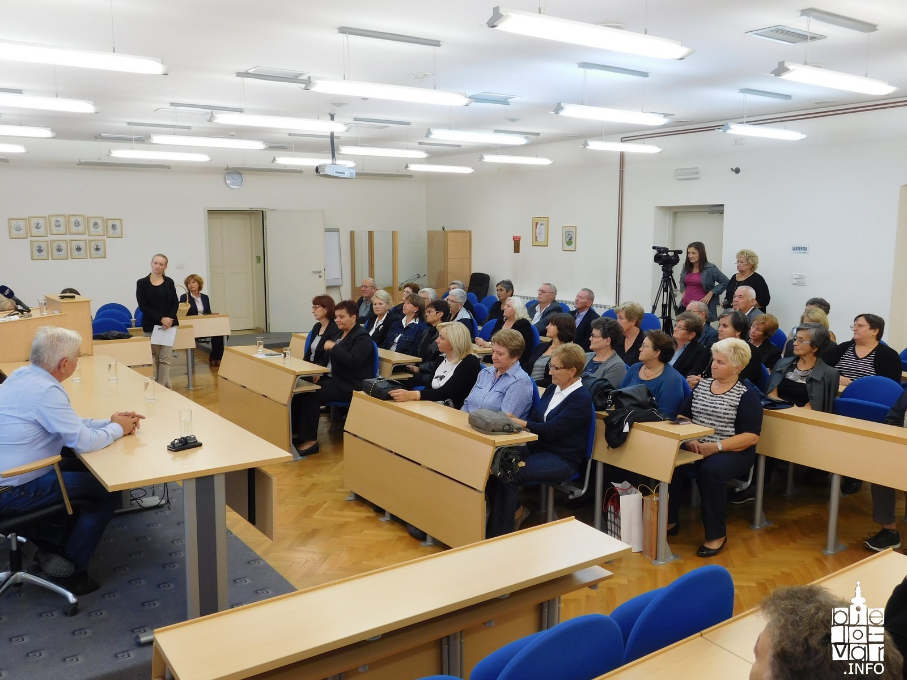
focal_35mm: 30
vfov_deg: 46.8
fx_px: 786
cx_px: 454
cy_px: 340
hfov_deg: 60.0
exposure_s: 1/40
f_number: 3.2
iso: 125
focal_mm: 5.3
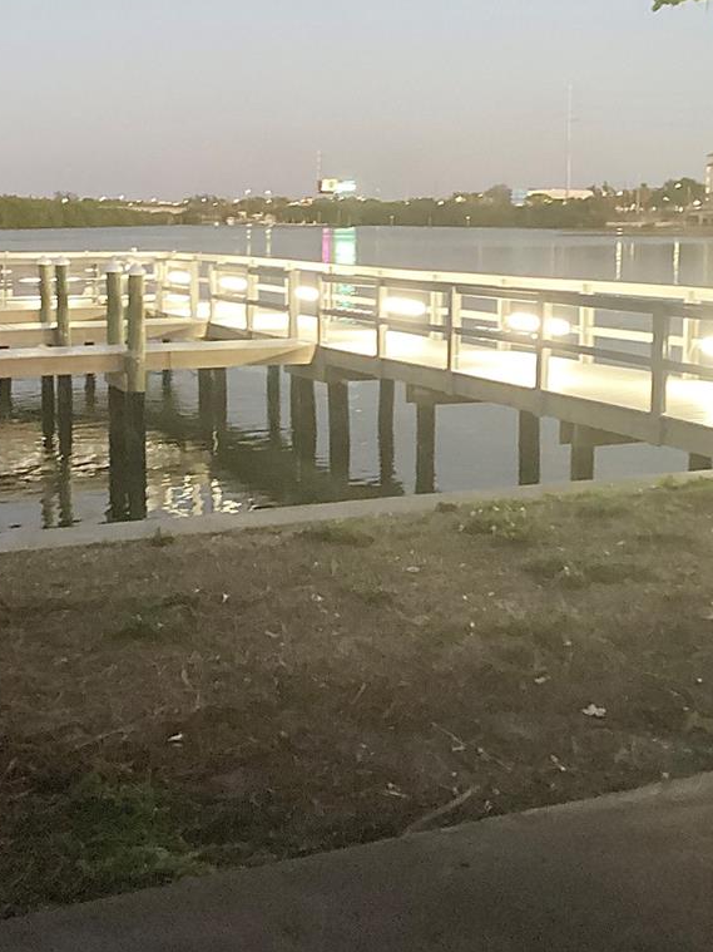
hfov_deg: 29.7
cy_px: 341
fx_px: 1346
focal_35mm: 49
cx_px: 345
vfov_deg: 38.6
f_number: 2.4
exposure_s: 1/24
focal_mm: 3.3
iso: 640
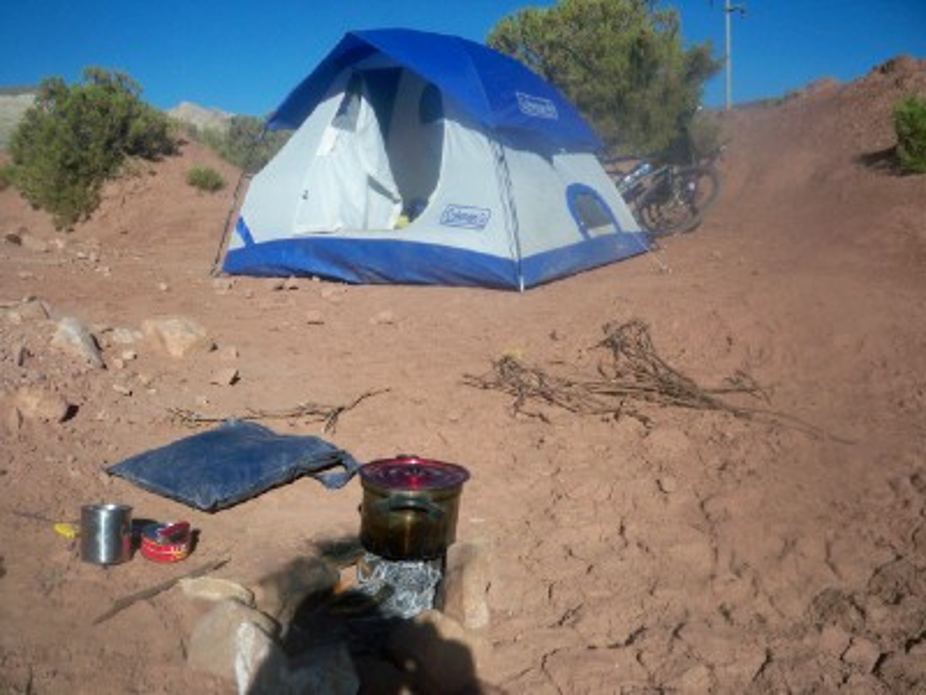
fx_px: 936
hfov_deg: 52.6
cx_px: 463
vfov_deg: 40.7
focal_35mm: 35
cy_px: 348
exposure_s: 1/1250
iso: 80
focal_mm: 6.3
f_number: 4.7
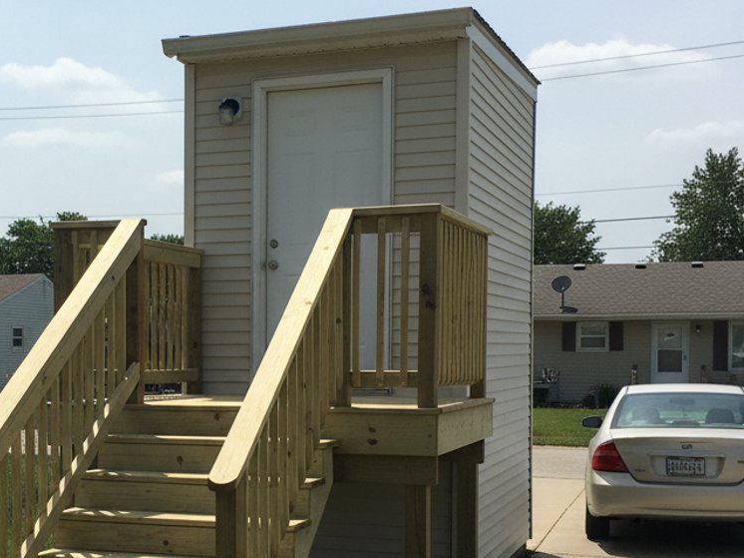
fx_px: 795
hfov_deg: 48.2
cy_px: 385
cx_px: 183
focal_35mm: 37
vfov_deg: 38.1
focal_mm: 6.4
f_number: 1.8
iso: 191
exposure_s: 1/982
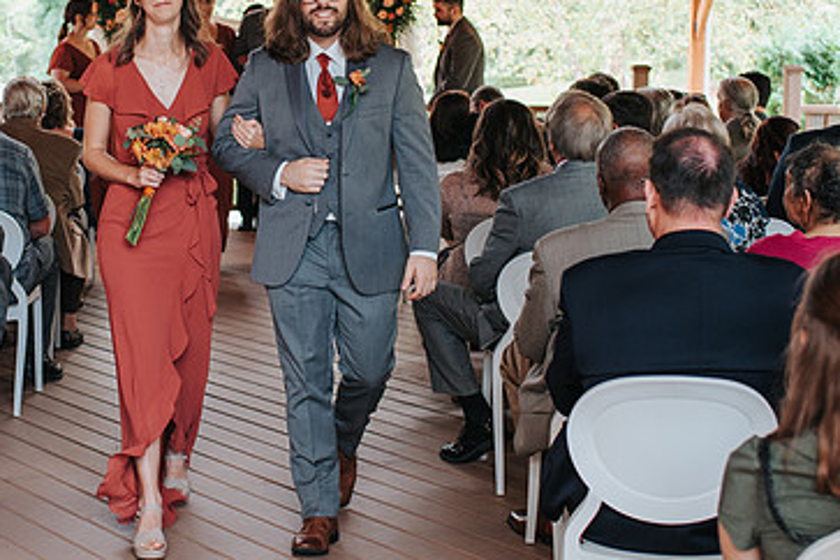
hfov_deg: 27.4
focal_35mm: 73
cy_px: 178
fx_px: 1703
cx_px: 233
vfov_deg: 18.6
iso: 250
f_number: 3.2
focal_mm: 35
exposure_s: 1/125
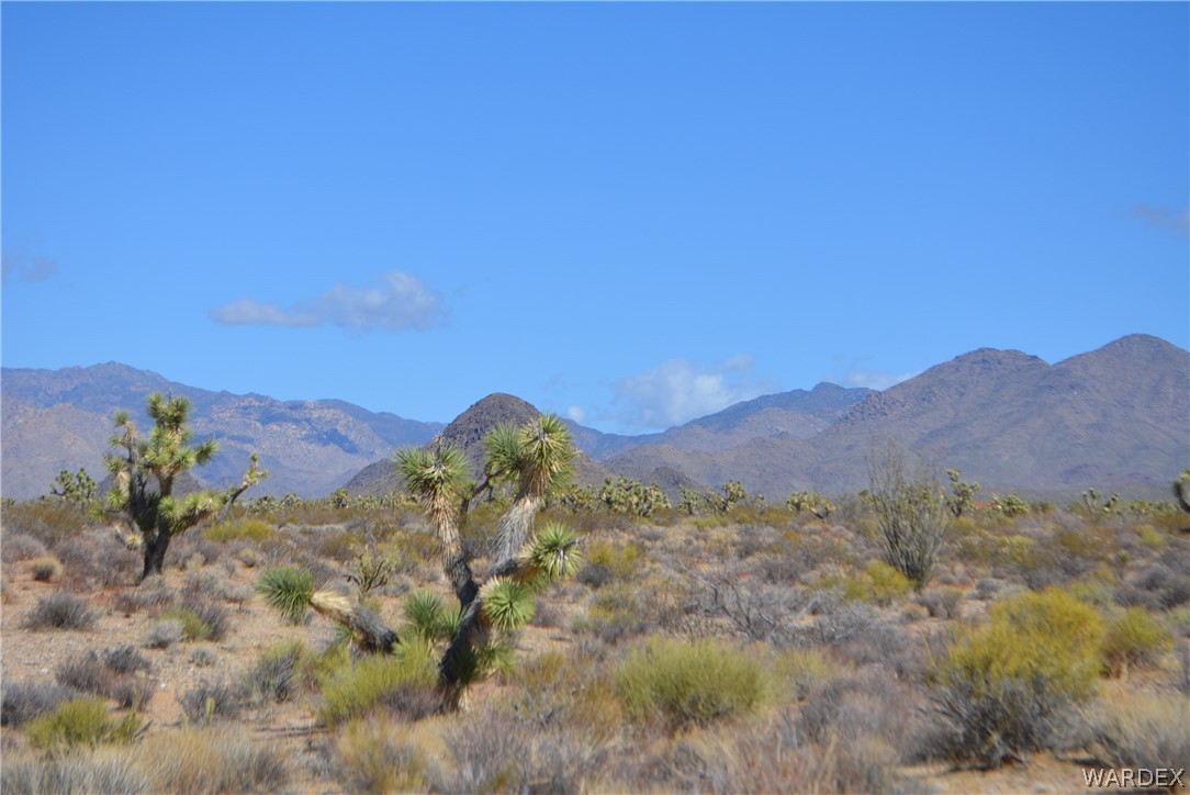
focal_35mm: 82
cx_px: 595
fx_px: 2728
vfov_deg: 16.6
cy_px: 398
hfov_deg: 24.6
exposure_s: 1/2000
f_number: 7.1
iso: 400
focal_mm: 55
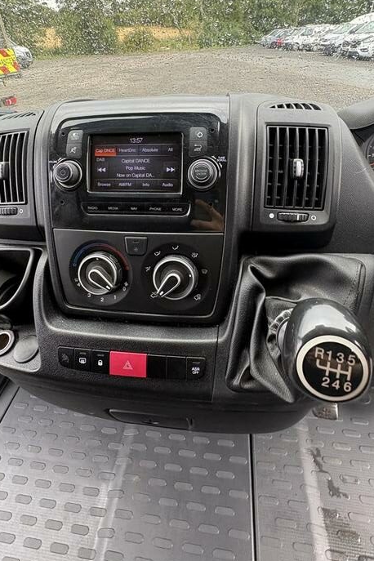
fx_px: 296
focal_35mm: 19
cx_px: 186
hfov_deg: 64.6
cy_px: 218
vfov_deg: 85.6
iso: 80
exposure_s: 1/99
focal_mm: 2.22
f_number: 2.2
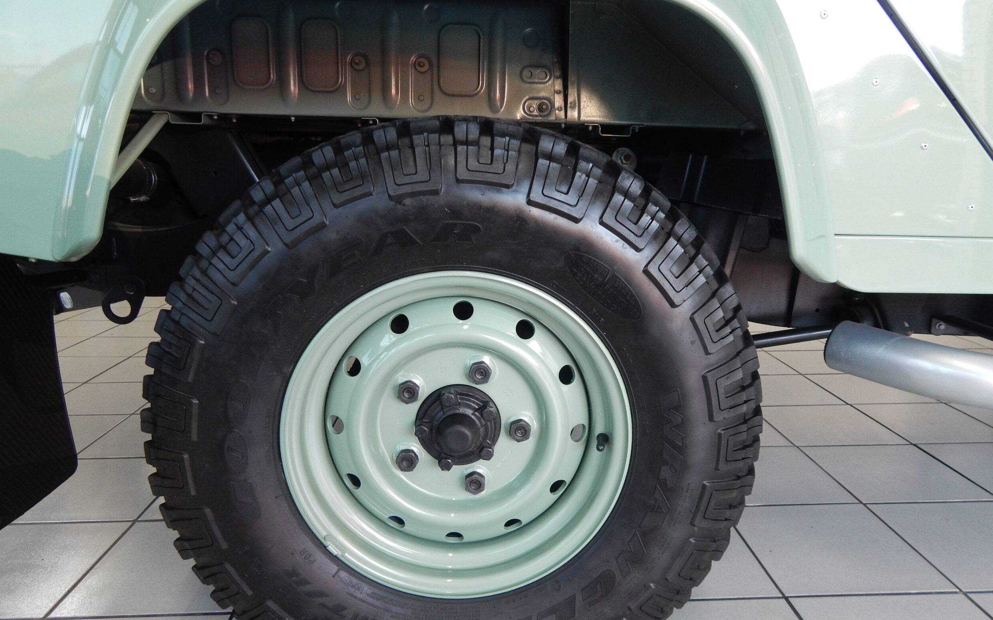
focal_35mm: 25
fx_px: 676
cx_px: 494
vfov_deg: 49.2
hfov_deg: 72.6
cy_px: 334
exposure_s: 1/30
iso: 280
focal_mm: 4
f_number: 3
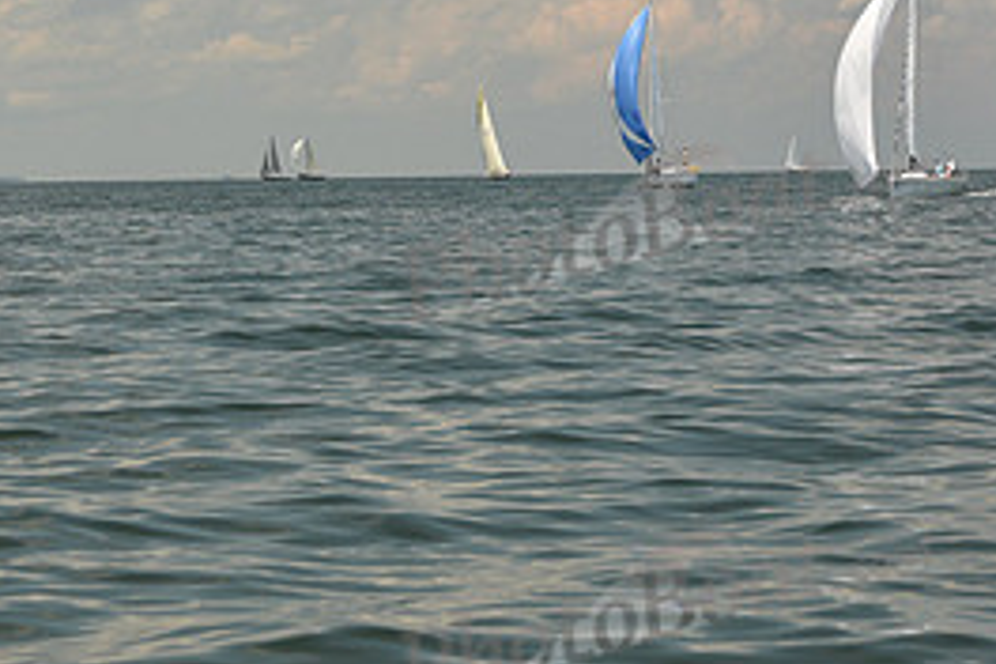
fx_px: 5229
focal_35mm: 189
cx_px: 208
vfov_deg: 7.2
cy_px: 81
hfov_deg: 10.8
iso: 320
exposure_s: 1/800
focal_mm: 86
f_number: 6.3
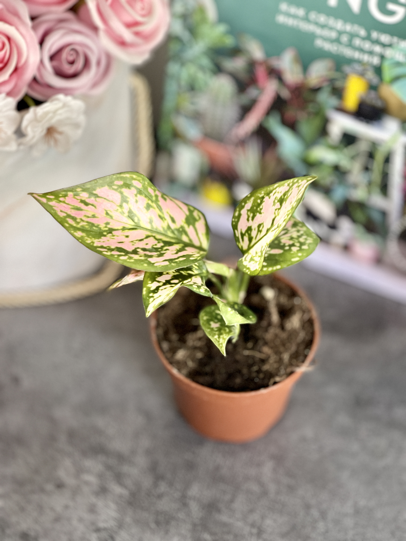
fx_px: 1001
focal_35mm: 64
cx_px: 203
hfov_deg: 22.9
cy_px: 270
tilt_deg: -49.5
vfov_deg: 30.3
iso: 320
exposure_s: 1/33
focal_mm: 7.5
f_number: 2.2
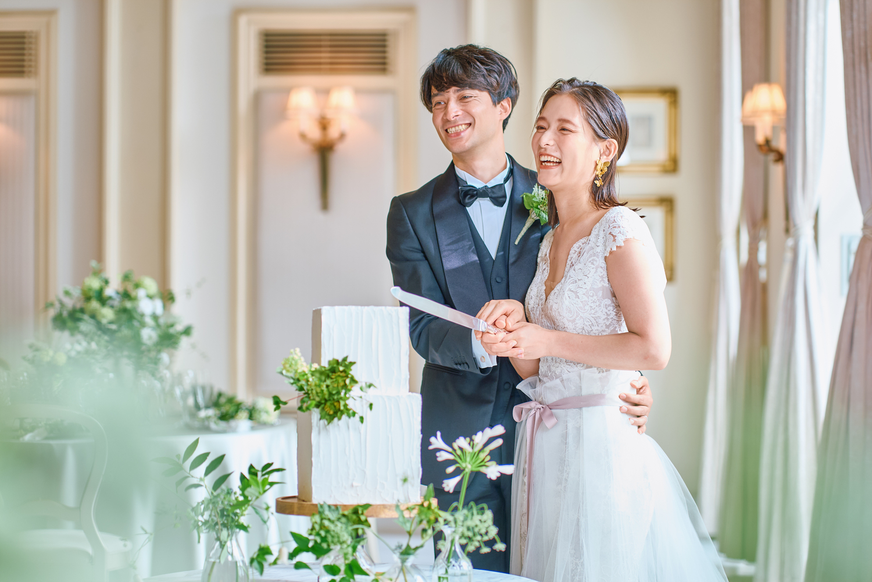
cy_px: 291
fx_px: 2059
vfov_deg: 16.1
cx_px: 436
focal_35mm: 85
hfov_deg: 23.9
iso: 200
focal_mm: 85
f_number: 2.5
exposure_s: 1/125
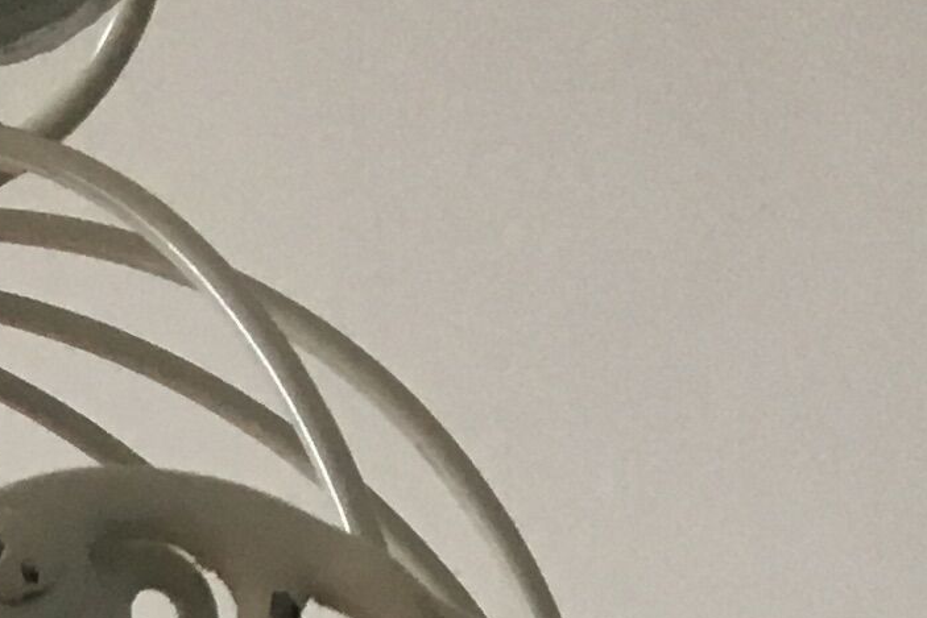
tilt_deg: -10.2
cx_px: -473
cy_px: 2102
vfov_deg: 6.8
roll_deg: -1.0
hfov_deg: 11.4
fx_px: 4455
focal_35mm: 173
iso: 50
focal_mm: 4.15
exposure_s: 1/33
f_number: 2.2
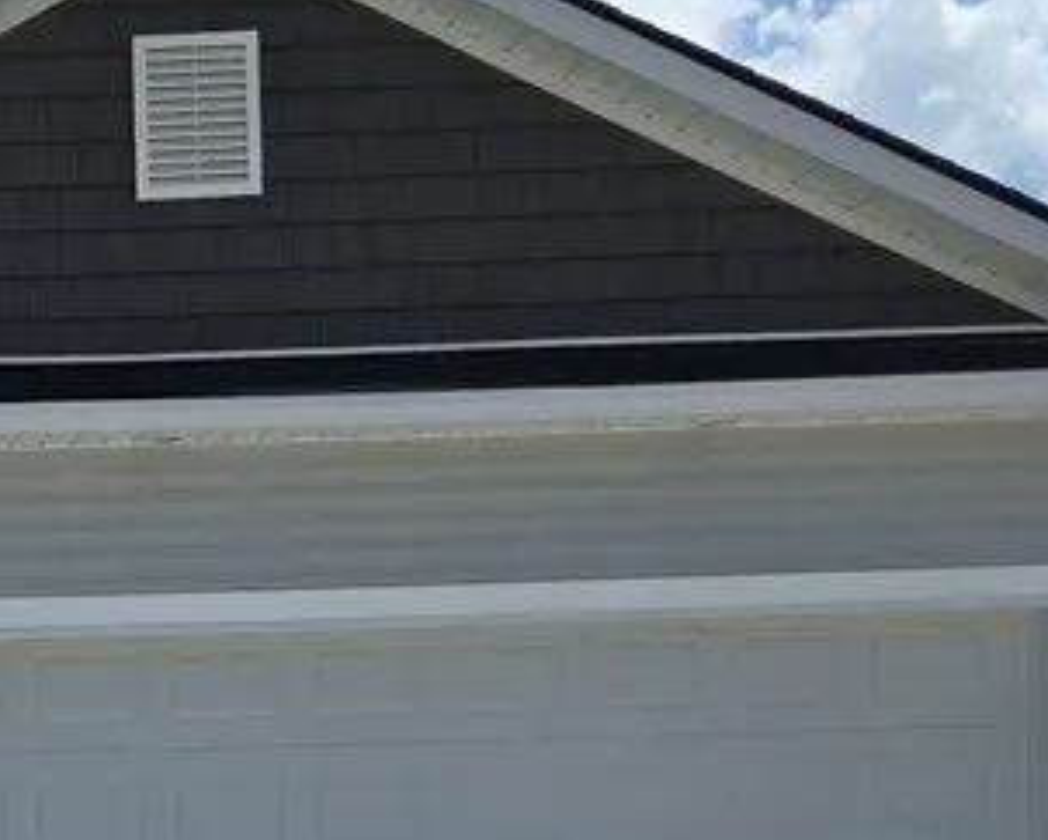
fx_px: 2359
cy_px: 930
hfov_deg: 22.3
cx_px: -337
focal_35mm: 76
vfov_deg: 19.3
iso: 25
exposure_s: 1/2961
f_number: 1.8
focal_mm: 5.4
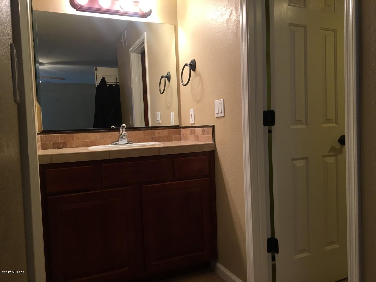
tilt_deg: -4.1
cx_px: 188
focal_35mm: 29
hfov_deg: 61.7
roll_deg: +3.5
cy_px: 141
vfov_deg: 48.2
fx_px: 315
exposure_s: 1/30
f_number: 2.2
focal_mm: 4.15
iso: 100
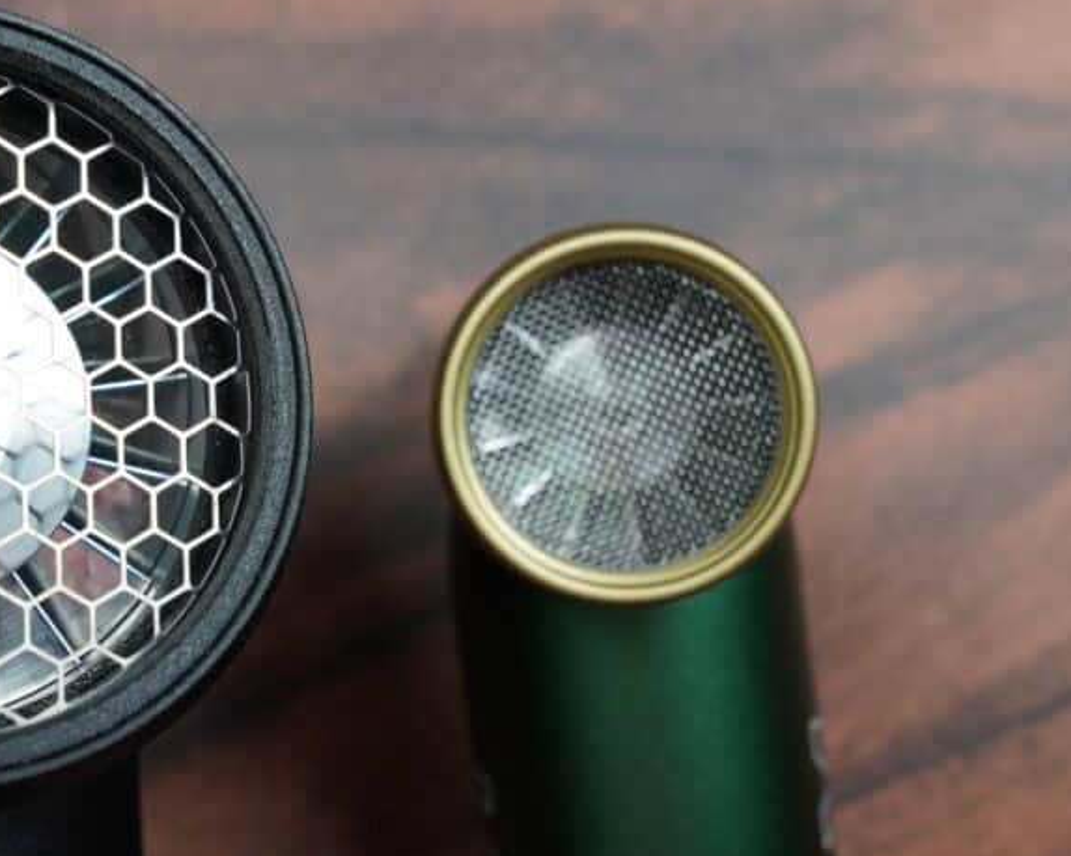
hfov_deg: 29.7
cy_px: 411
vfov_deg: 24.3
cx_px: 276
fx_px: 1991
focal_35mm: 63
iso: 250
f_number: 5.6
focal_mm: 25
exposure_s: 1/40
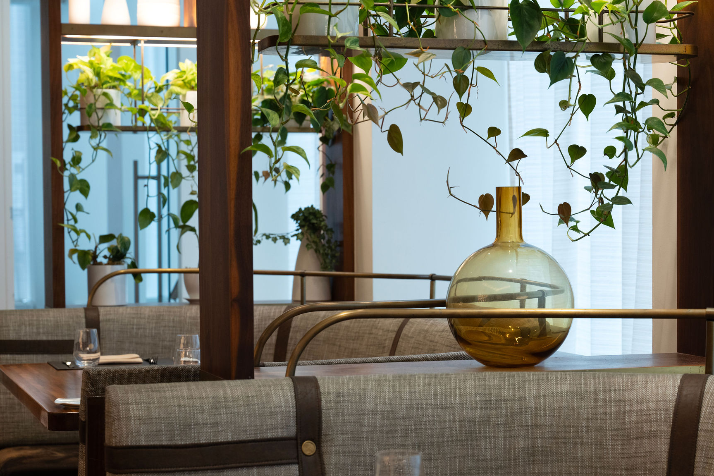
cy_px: 277
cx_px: 381
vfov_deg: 16.4
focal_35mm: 83
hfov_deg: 24.5
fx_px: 1646
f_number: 5.6
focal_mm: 70
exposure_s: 1/10
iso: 400
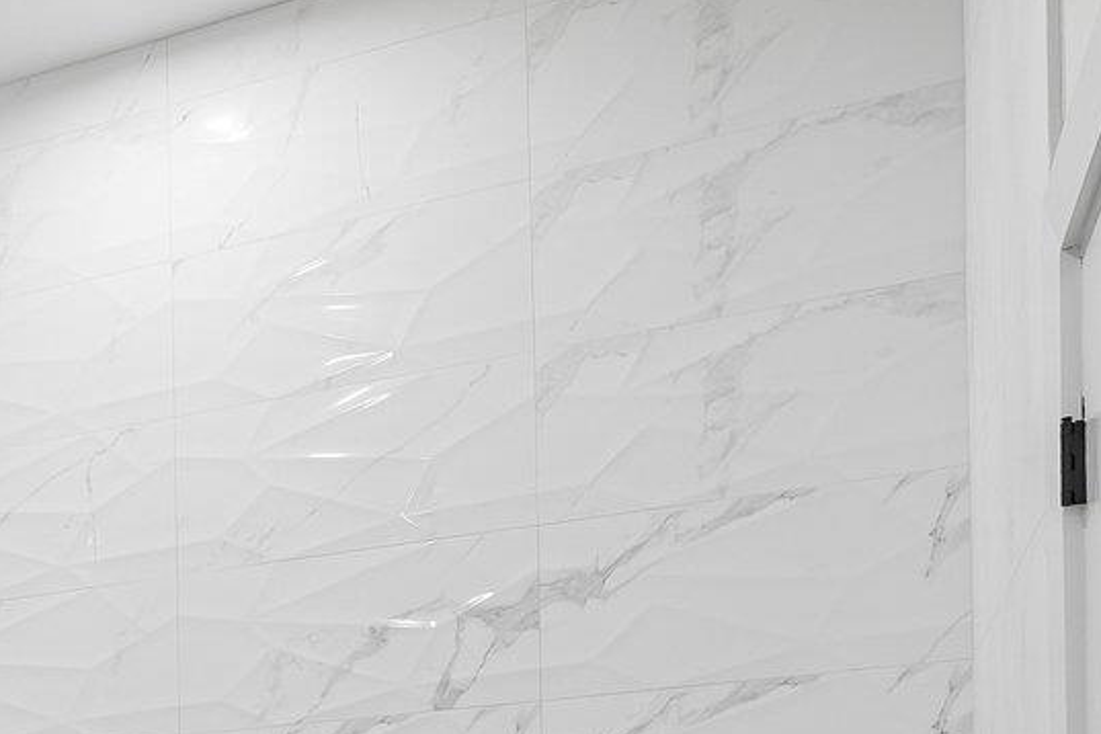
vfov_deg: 19.5
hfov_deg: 23.8
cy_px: 1094
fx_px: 1865
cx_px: -662
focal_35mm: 61
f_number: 8
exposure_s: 1/15
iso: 400
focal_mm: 16
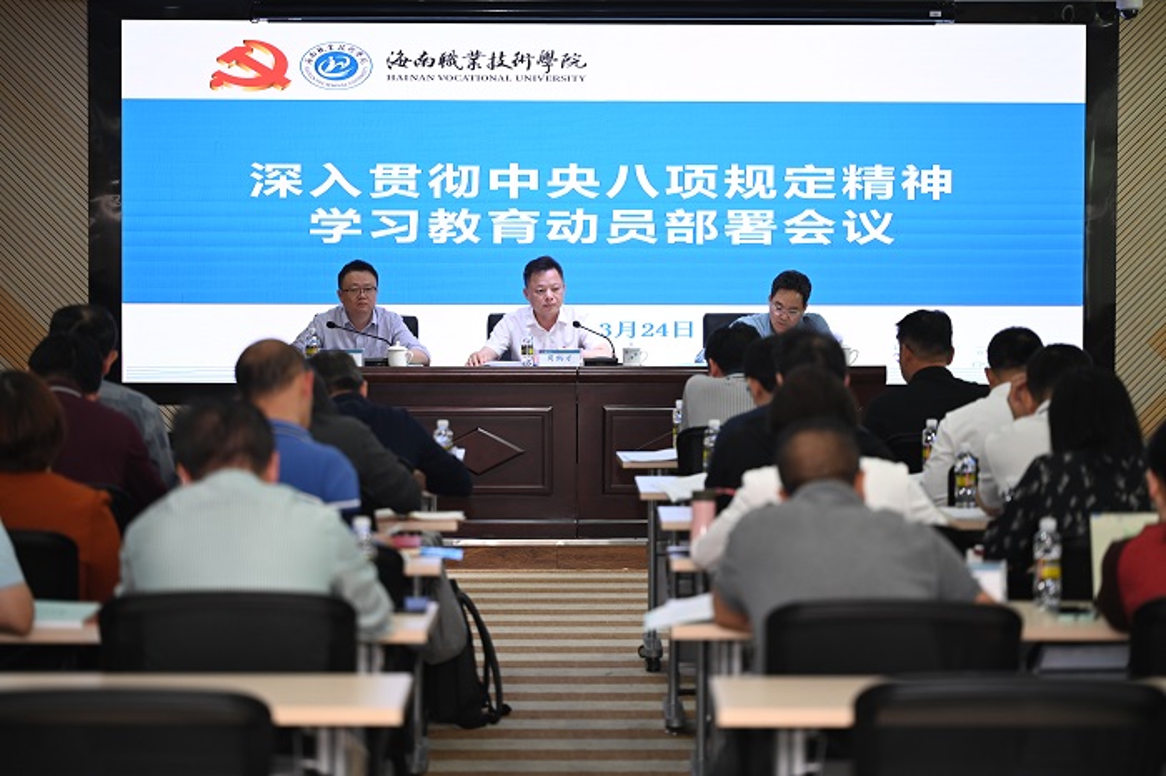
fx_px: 3399
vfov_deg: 13.0
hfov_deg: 19.5
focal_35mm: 105
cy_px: 388
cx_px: 583
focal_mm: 105
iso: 640
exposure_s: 1/200
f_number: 2.8
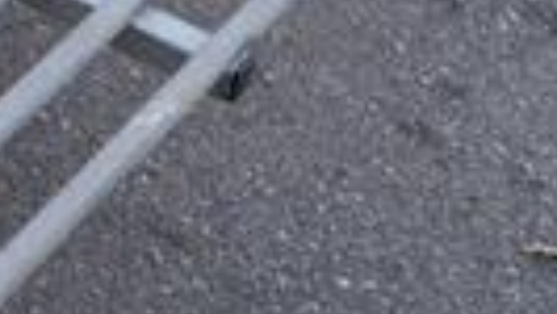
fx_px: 2172
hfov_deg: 11.9
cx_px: -760
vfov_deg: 7.9
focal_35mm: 147
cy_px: -339
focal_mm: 14
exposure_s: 1/160
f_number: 4
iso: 160
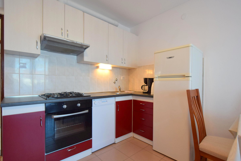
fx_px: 100
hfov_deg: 100.4
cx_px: 120
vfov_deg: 77.3
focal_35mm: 15
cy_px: 80
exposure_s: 1/60
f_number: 4
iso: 560
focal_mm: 10
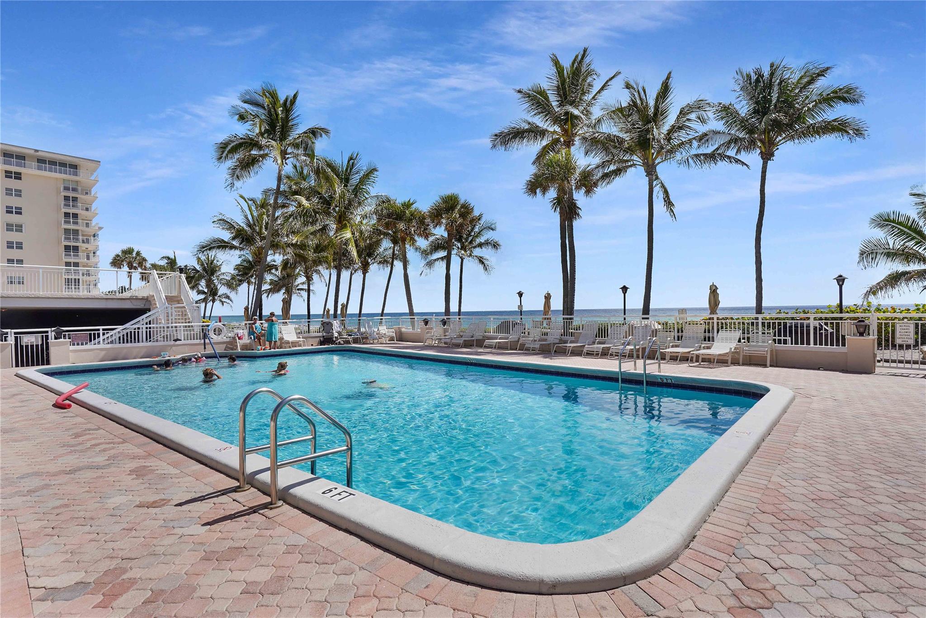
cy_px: 309
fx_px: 437
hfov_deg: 93.3
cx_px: 463
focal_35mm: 17
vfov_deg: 70.5
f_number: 10
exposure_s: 1/200
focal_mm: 17
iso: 100
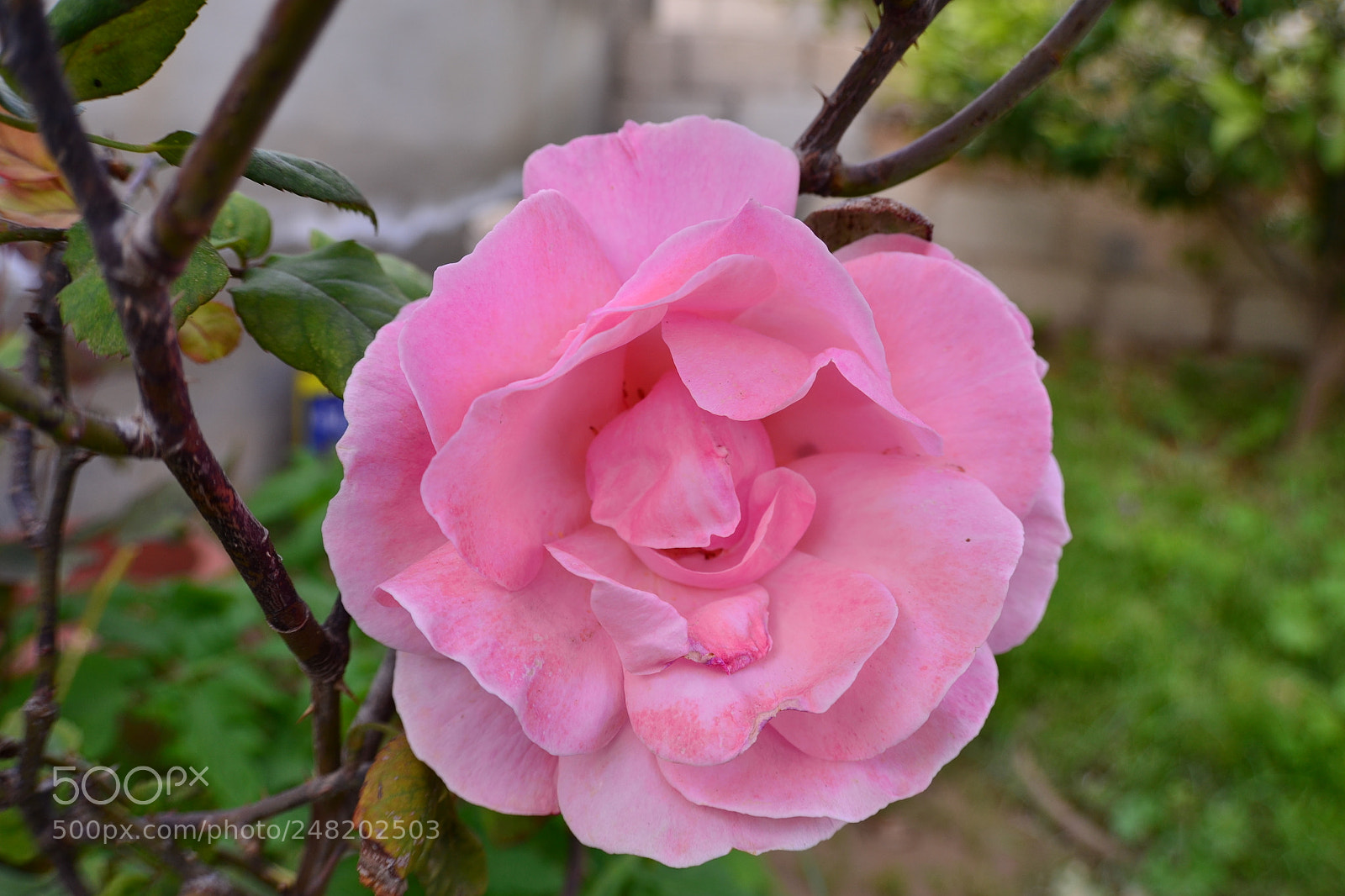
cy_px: 448
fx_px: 1345
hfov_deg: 53.1
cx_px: 672
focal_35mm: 36
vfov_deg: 36.9
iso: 100
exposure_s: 1/125
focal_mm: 24
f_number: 4.5
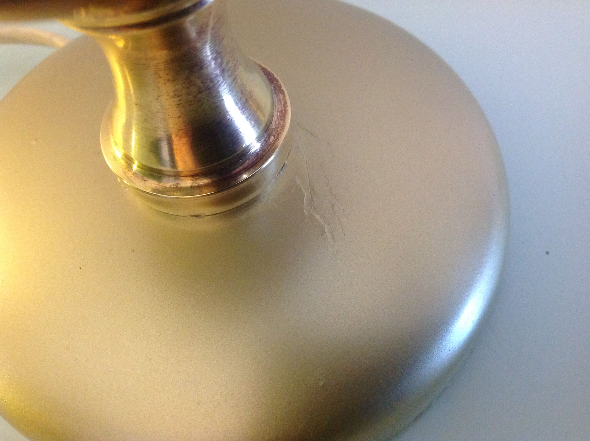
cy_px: 220
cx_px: 295
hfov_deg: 52.7
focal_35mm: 35
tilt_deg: -59.3
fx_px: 596
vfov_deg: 40.6
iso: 400
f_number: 2.4
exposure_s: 1/15
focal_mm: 4.28
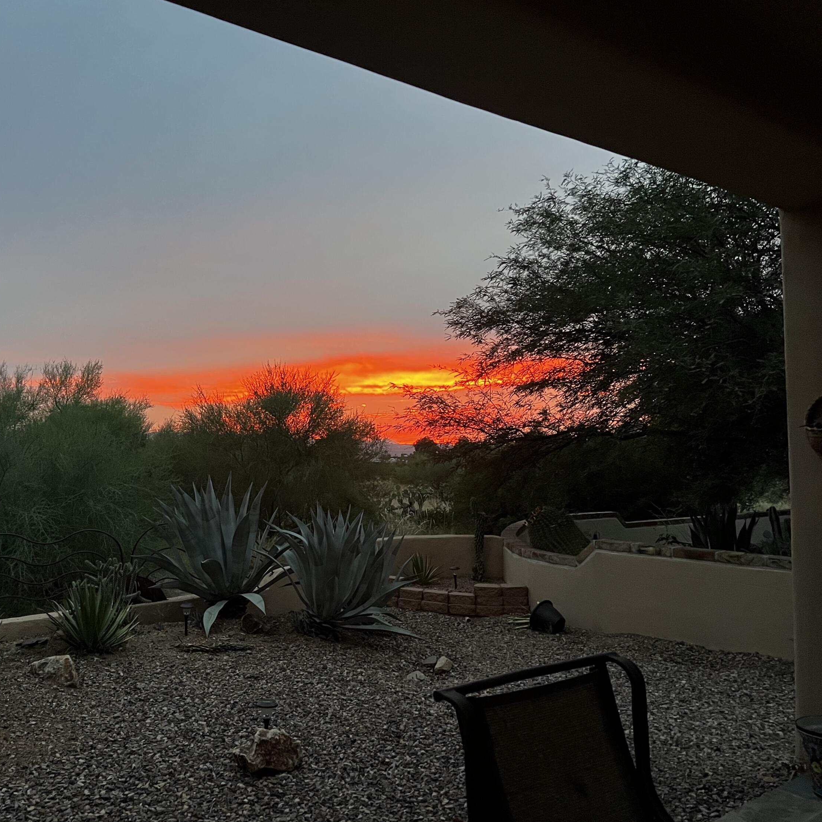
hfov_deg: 51.8
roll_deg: +0.2
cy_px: 409
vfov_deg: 52.5
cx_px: 289
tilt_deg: +0.4
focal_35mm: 31
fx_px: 833
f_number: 1.5
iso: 400
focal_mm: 5.7
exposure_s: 1/60
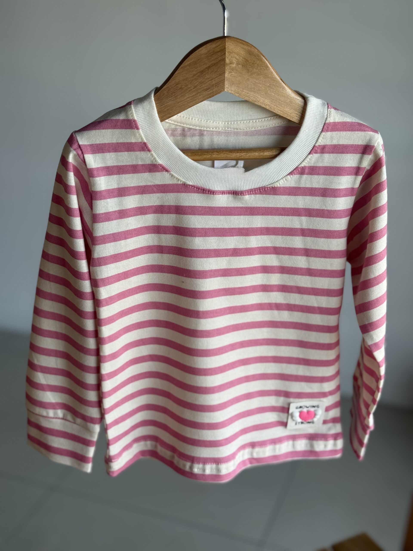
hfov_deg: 30.3
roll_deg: -0.6
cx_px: 206
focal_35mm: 48
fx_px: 764
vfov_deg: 39.7
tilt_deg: -23.8
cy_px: 276
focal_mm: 6.76
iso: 64
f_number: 1.78
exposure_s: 1/452
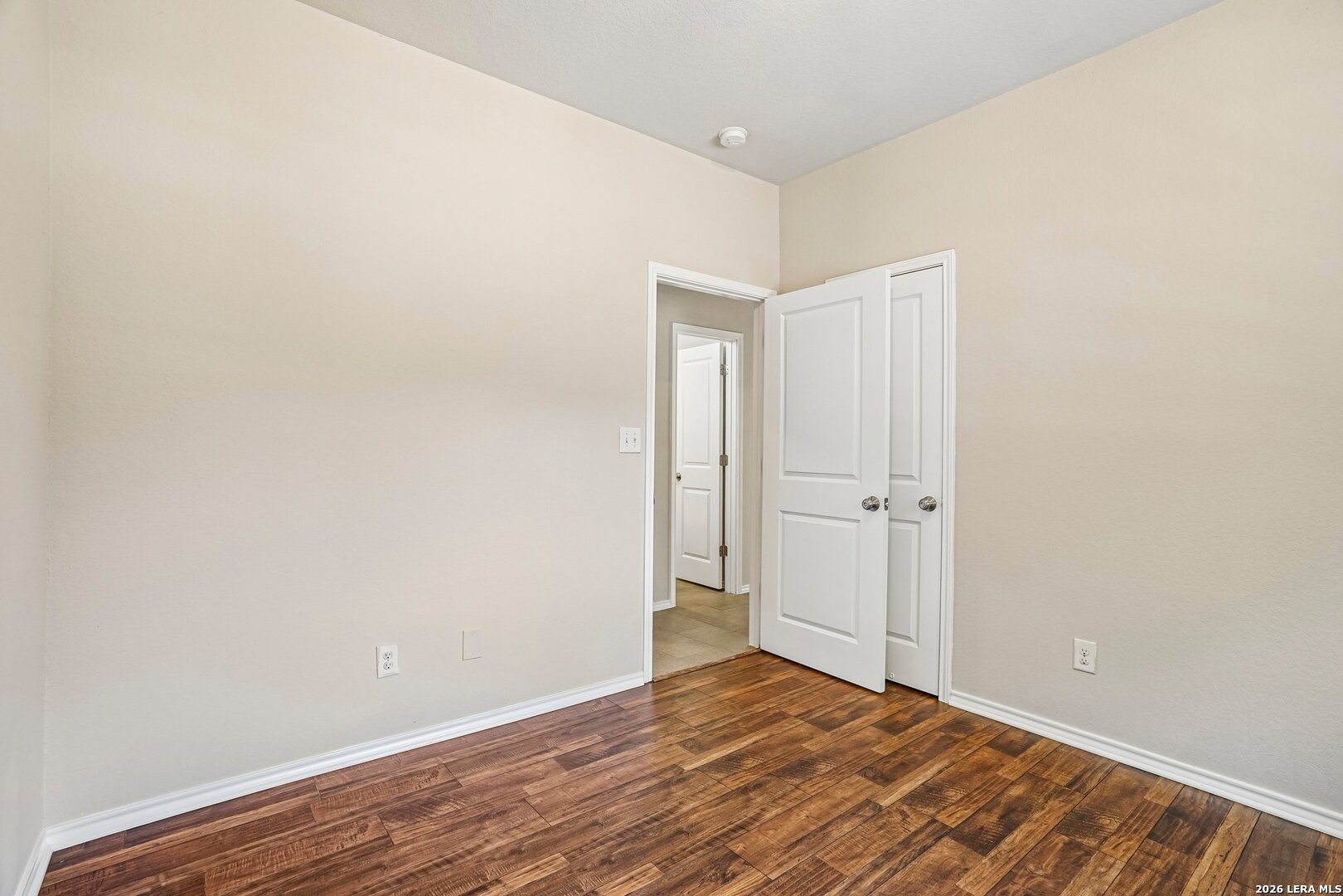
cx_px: 672
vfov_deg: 73.7
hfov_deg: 96.7
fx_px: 597
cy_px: 448
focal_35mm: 16
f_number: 8
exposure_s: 1/4
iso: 400
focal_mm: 16
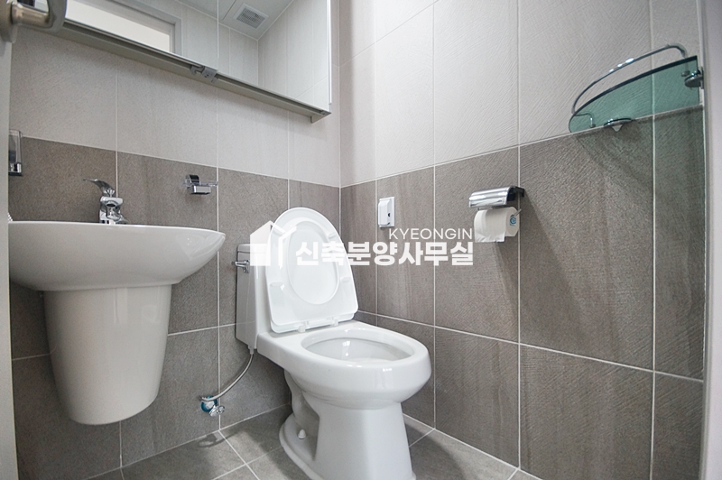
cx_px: 361
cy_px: 240
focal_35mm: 15
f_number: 4
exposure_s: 1/50
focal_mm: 10
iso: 800
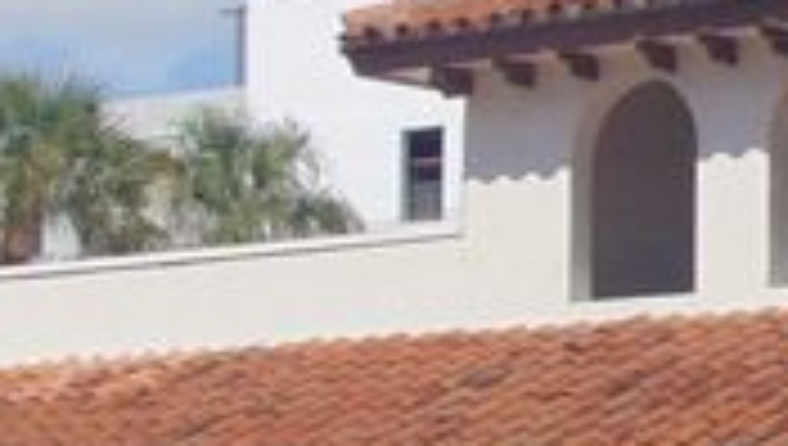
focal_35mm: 167
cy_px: 369
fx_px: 3494
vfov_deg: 7.3
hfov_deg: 11.9
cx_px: 1427
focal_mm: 7.6
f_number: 8.7
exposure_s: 1/320
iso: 80
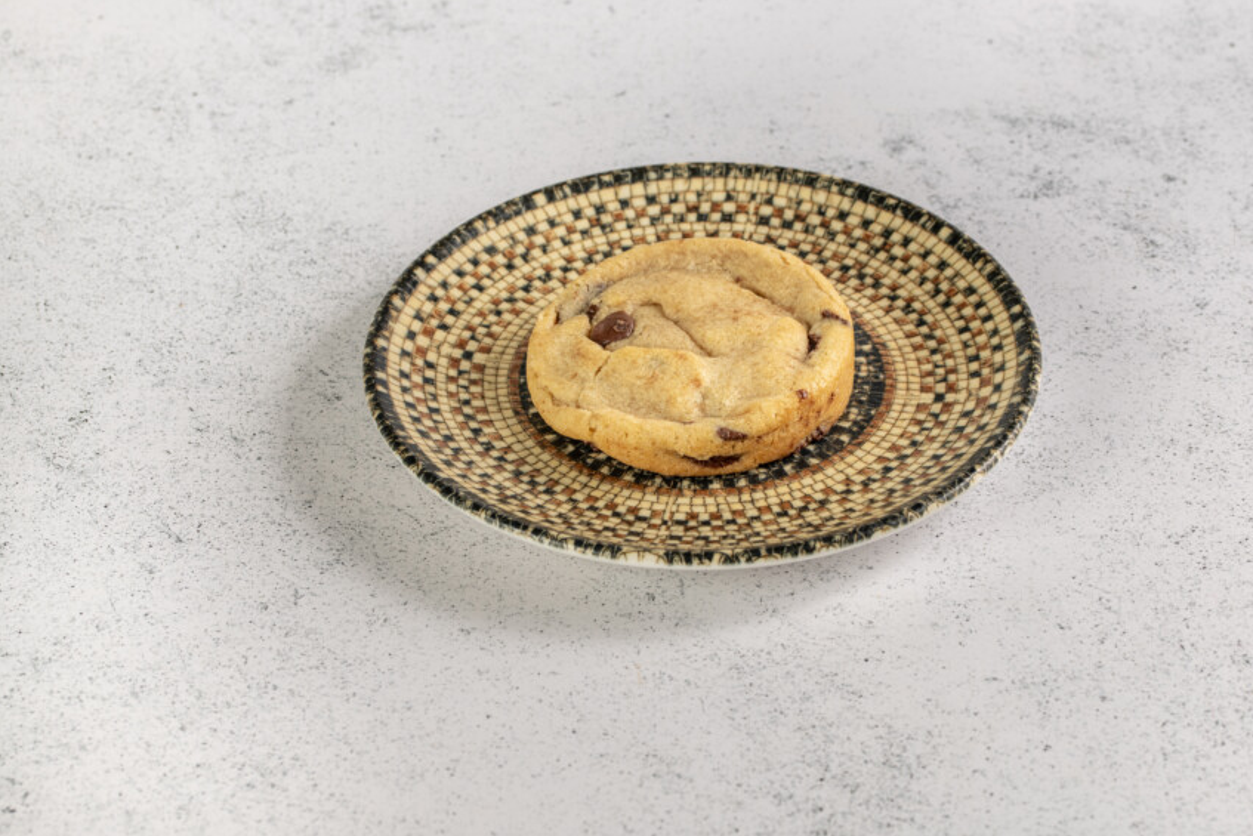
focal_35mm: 127
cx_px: 697
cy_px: 360
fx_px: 4421
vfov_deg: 10.8
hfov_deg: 16.1
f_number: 11
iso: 100
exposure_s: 1/160
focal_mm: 105
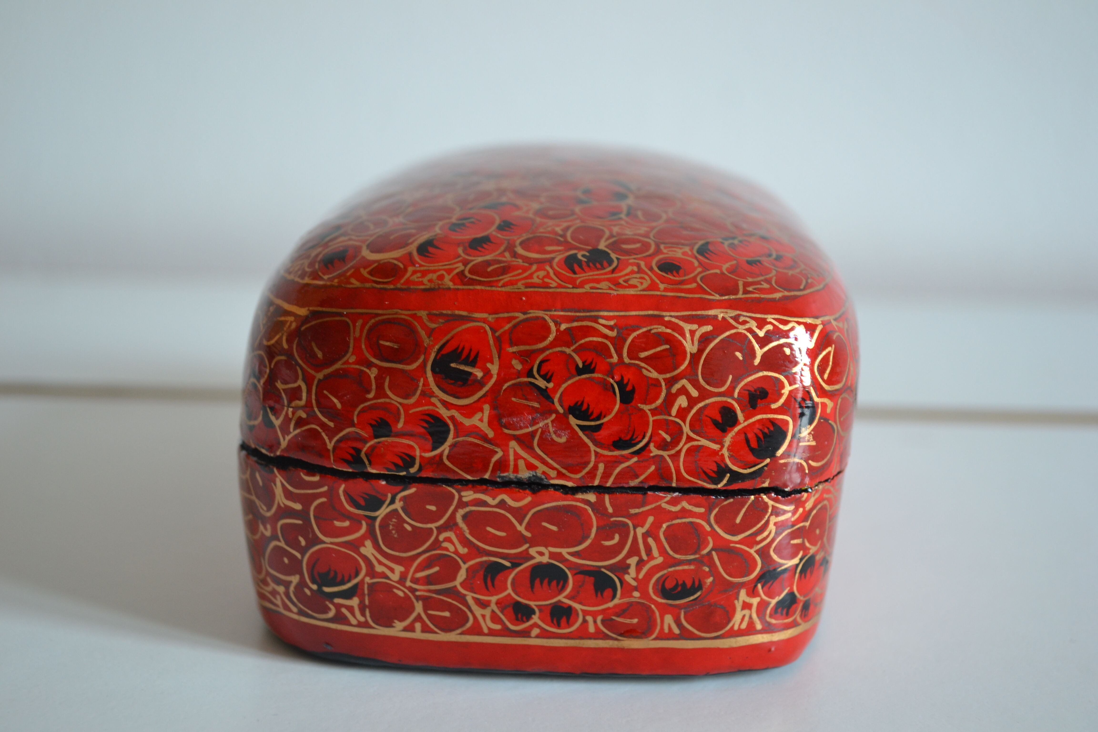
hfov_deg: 41.1
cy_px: 366
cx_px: 549
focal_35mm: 48
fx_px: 1464
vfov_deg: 28.1
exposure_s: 1/15
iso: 400
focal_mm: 32
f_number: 4.8
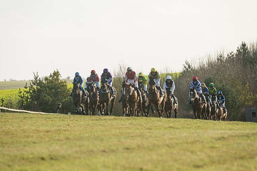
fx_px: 2269
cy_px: 83
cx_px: 126
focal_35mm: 318
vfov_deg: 4.3
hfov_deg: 6.5
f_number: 6.3
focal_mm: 300
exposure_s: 1/2000
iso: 400
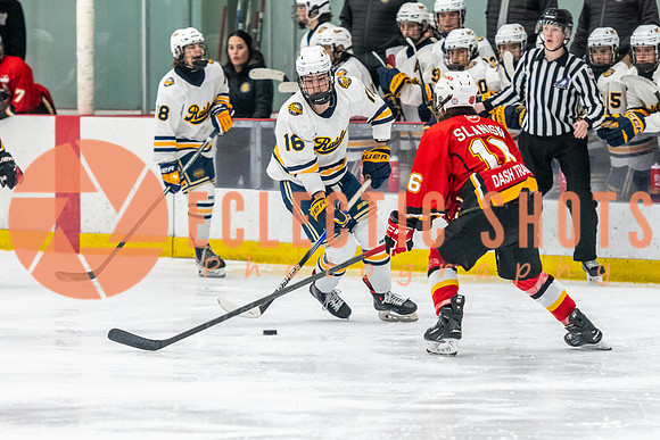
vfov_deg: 5.2
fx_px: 4874
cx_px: 251
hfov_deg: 7.7
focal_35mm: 266
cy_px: 213
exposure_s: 1/800
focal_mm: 140
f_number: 2.8
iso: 3200
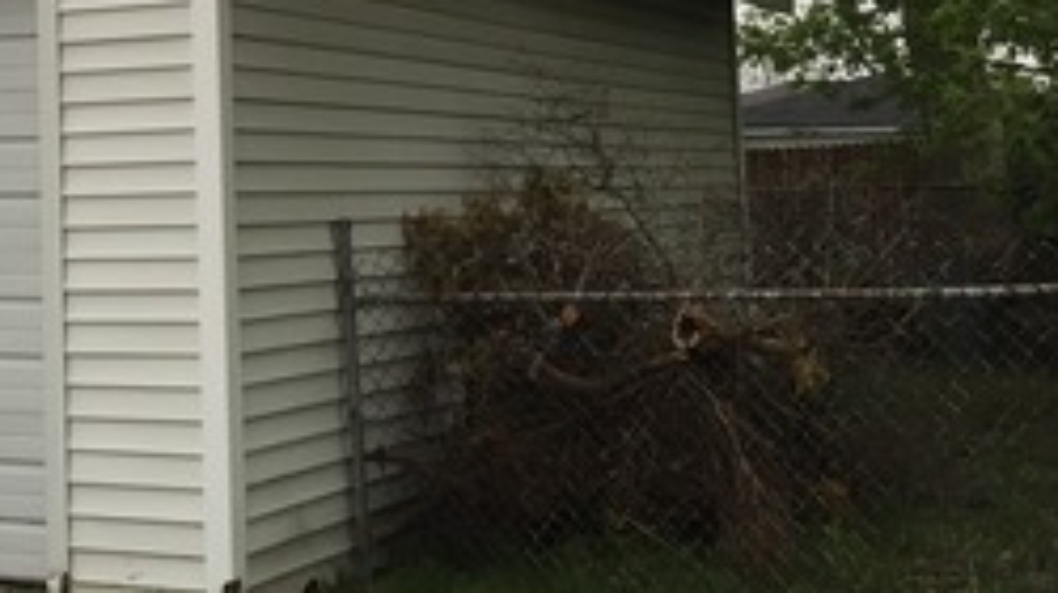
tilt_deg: +5.9
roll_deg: +0.6
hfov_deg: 25.1
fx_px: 2270
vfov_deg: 14.6
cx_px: 17
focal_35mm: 81
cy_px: -42
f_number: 2.2
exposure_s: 1/200
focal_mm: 4.15
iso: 32
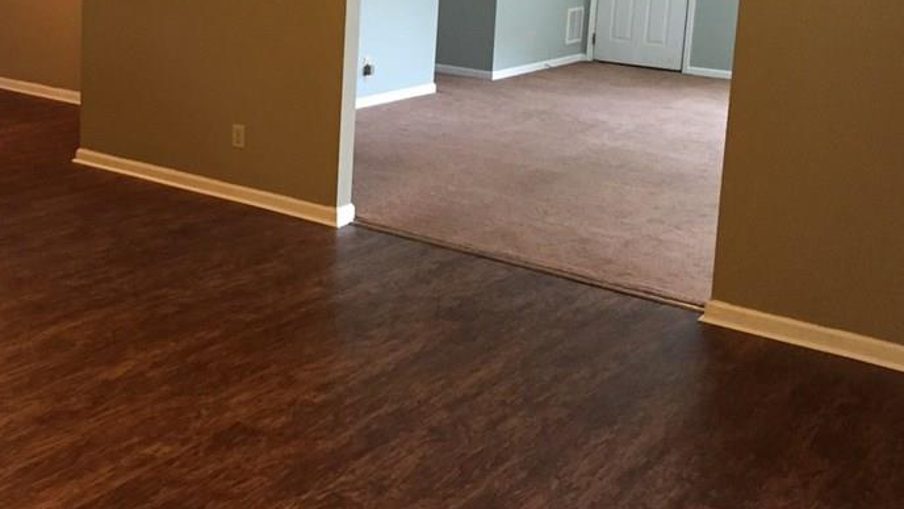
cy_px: 68
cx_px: 284
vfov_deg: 24.8
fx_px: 1127
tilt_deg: -8.8
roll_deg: -3.2
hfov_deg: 43.0
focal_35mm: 47
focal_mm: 4.15
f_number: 2.2
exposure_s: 1/20
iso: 250
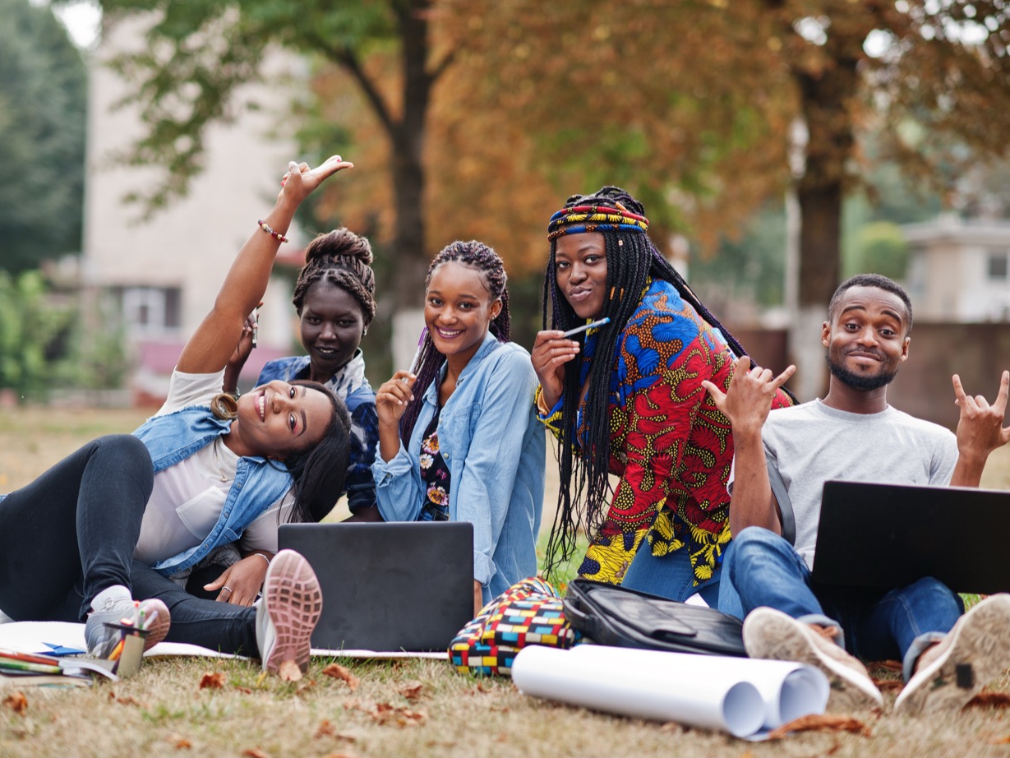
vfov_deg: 15.9
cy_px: 377
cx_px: 473
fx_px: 2714
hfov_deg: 21.1
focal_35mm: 93
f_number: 2.2
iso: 200
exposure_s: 1/500
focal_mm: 85
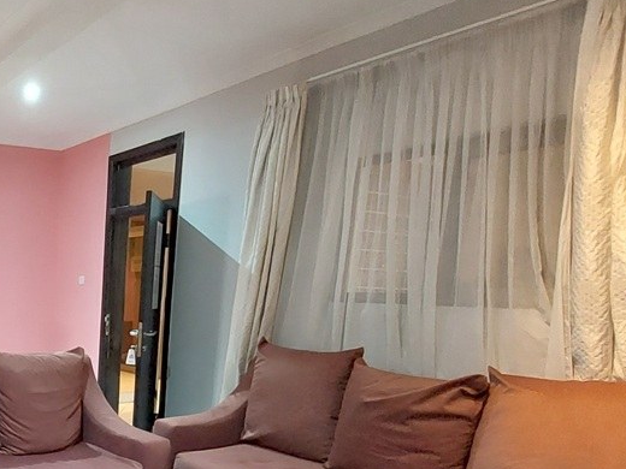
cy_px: 409
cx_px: -1
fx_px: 543
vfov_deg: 43.4
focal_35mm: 30
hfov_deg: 49.0
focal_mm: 1.74
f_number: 2.2
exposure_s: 1/24
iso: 640
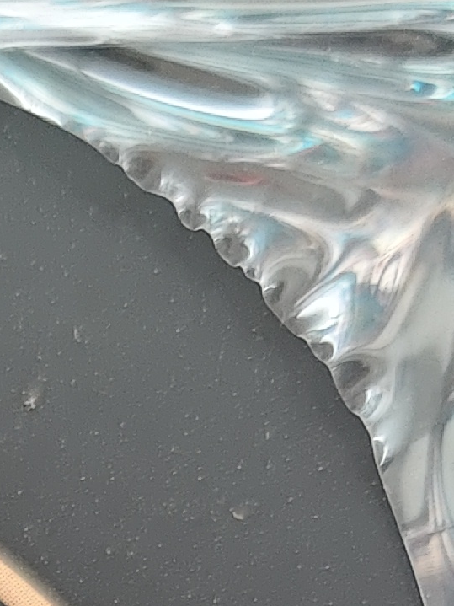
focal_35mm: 131
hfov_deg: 10.5
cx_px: -425
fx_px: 2291
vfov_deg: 12.5
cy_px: 1359
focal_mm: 5.56
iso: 143
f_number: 1.88
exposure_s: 1/100
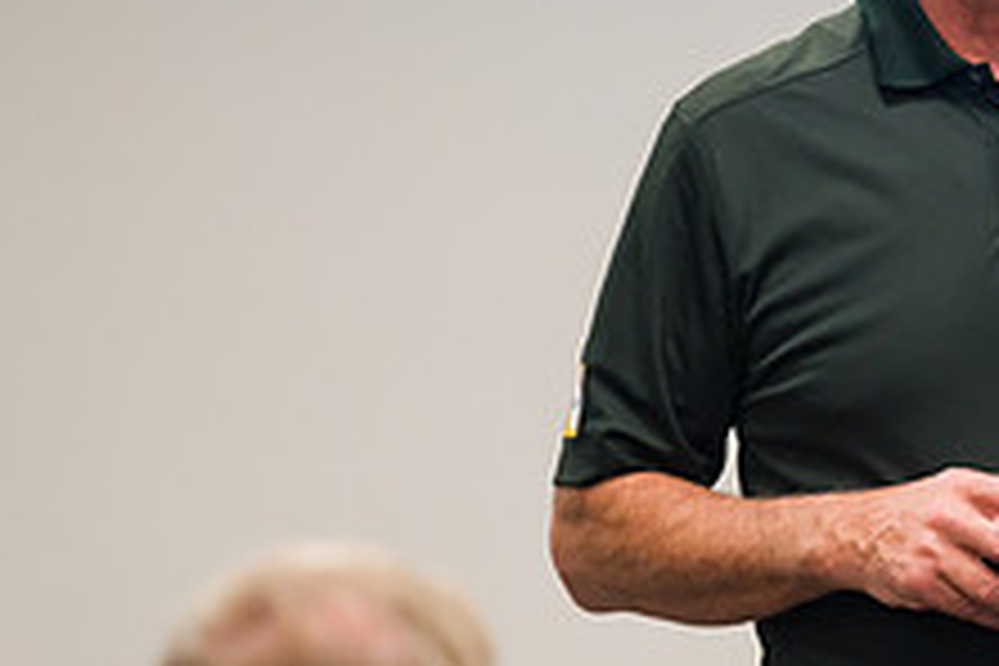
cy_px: 266
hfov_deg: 4.4
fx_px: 13069
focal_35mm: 471
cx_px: 1125
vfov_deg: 2.9
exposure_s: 1/125
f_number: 3.2
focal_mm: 180
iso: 2500
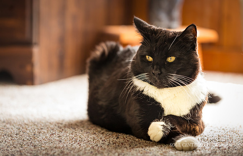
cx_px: 122
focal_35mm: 135
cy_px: 70
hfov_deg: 15.4
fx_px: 901
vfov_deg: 9.9
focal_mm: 125
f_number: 3.5
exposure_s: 1/30
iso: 1000
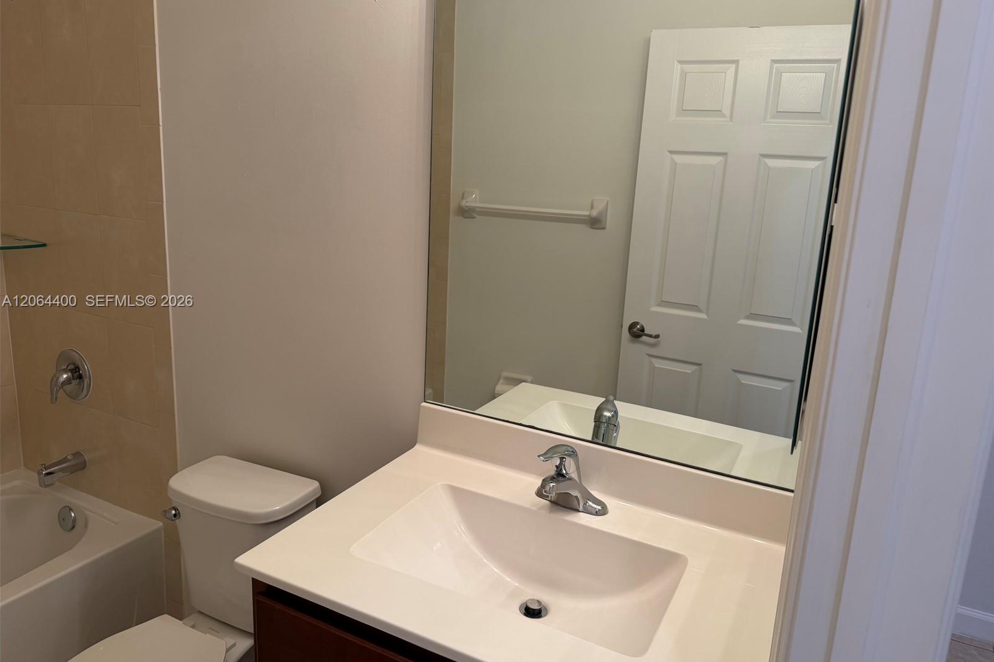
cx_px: 497
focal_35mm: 25
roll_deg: -2.5
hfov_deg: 71.5
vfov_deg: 51.2
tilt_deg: -12.3
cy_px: 302
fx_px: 690
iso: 125
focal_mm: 6.76
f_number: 1.78
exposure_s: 1/120
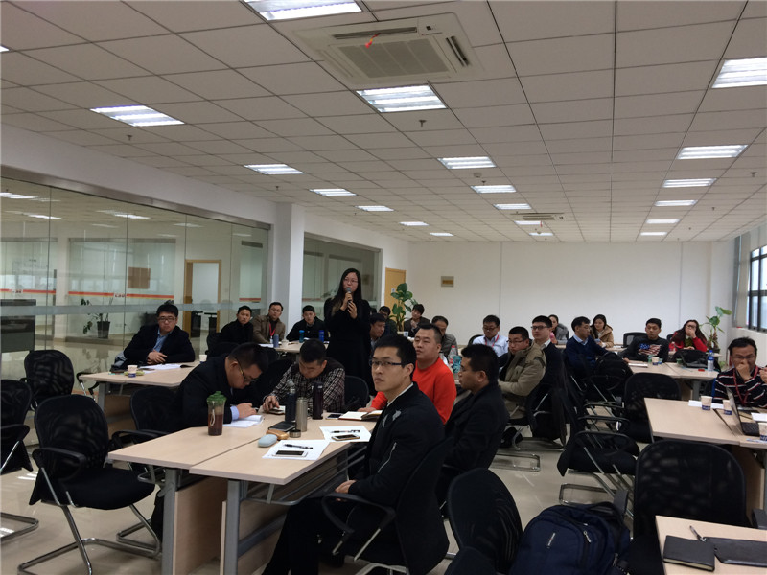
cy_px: 288
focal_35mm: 29
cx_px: 384
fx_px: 643
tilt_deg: -1.2
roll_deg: -0.7
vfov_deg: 48.2
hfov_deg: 61.7
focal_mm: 4.15
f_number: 2.2
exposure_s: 1/30
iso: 80
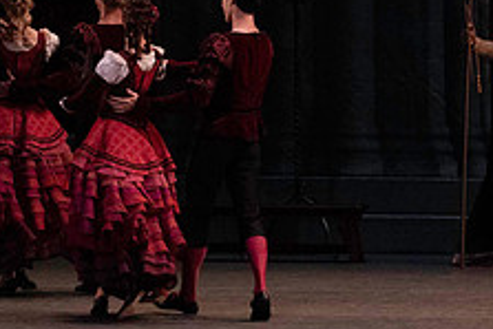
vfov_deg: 3.6
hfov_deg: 5.4
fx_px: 5207
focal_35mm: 380
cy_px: -28
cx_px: 214
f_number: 7.1
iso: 12800
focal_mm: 146
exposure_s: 1/400
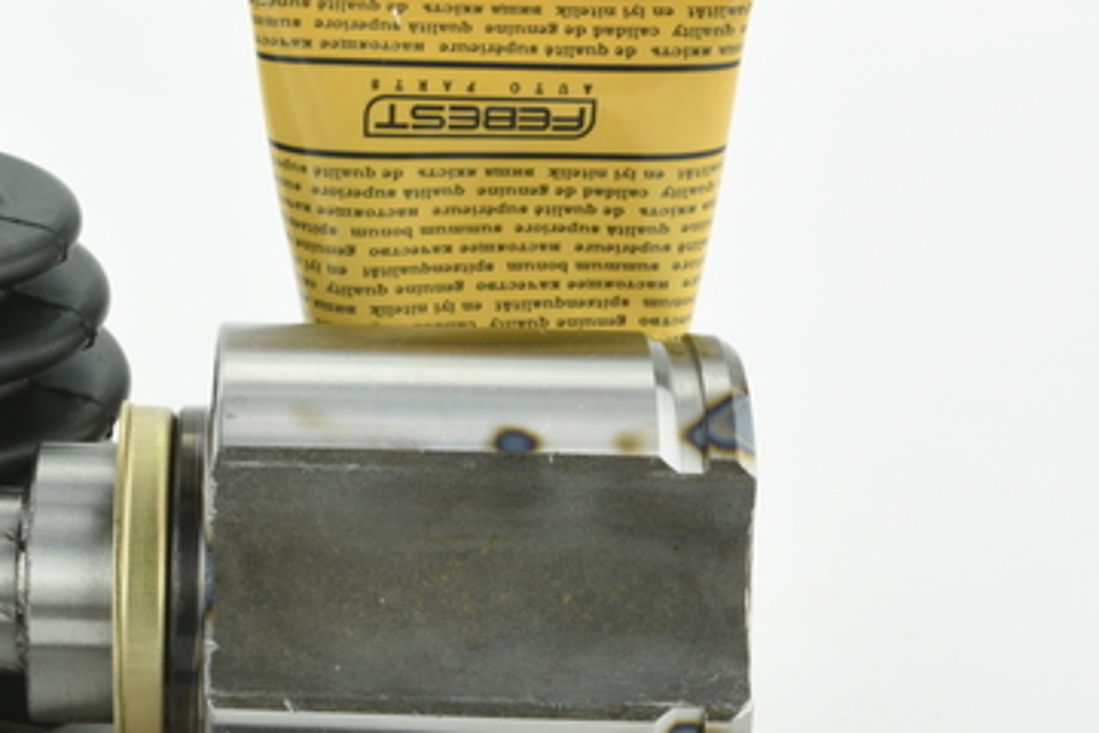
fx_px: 3663
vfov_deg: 11.4
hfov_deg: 16.9
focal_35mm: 120
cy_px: 519
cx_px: 180
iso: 64
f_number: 29
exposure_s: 1/2.5
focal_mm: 60
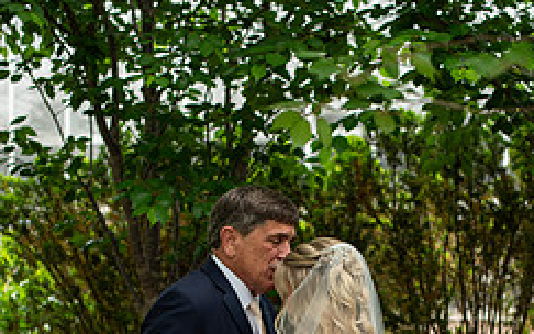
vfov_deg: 14.7
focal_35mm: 85
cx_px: 316
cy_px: 442
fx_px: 1237
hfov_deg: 24.3
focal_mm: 45
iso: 500
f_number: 2.8
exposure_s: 1/125
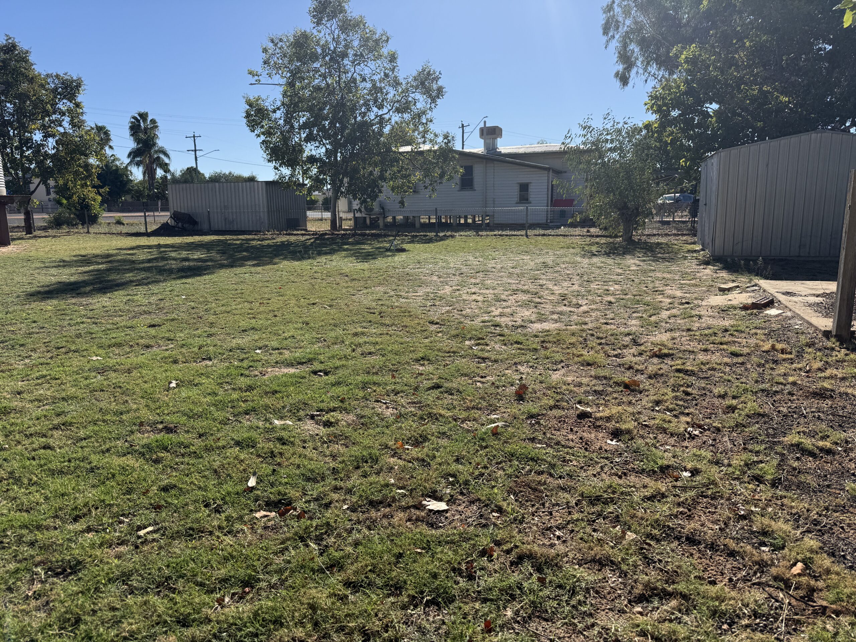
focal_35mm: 24
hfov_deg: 71.6
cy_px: 321
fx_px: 593
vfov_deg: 56.8
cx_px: 428
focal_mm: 6.76
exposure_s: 1/4405
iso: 80
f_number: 1.78
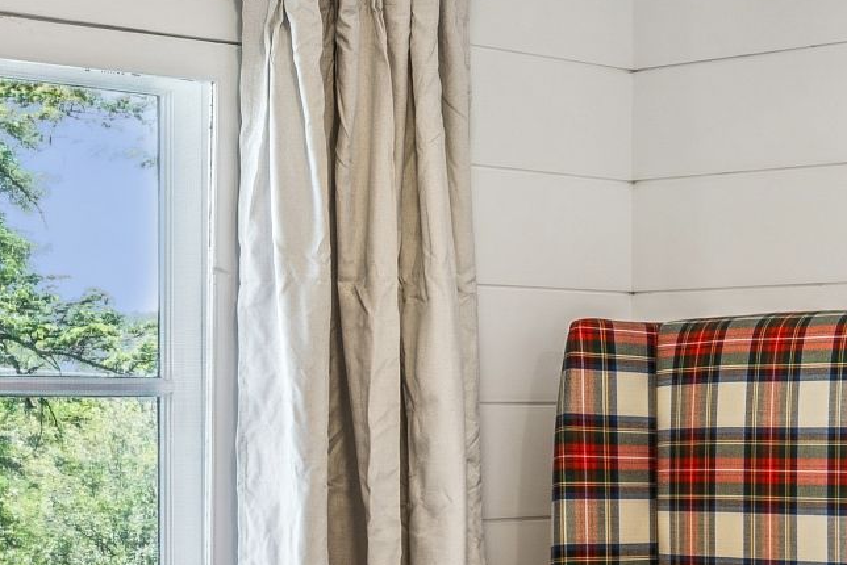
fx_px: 2289
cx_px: 1206
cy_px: 475
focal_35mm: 97
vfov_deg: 14.0
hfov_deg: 18.9
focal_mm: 17.4
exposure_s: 1/2.5
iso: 100
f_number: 13
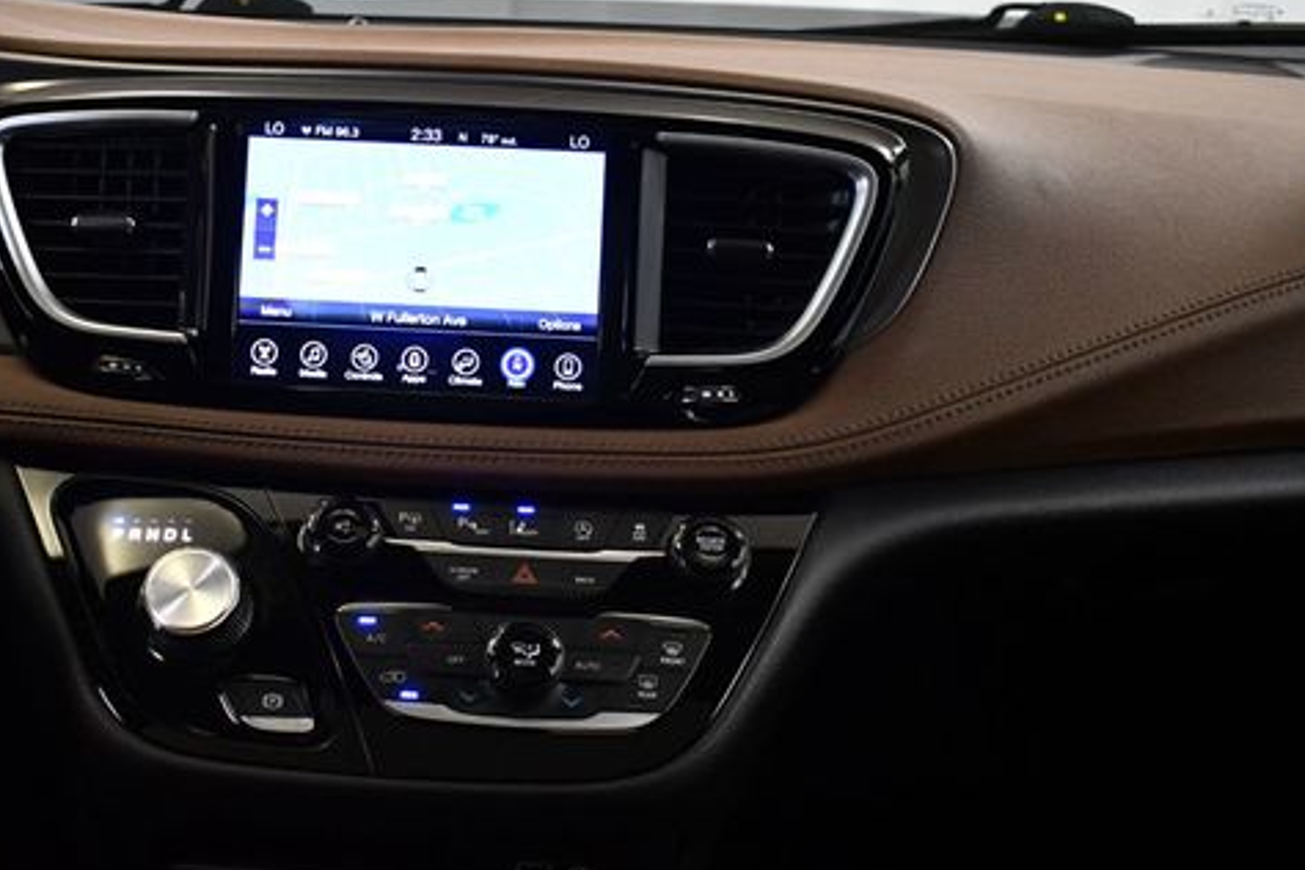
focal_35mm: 54
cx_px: 452
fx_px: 1957
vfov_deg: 25.1
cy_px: 416
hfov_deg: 36.5
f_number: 4
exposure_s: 1/125
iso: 2800
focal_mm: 27
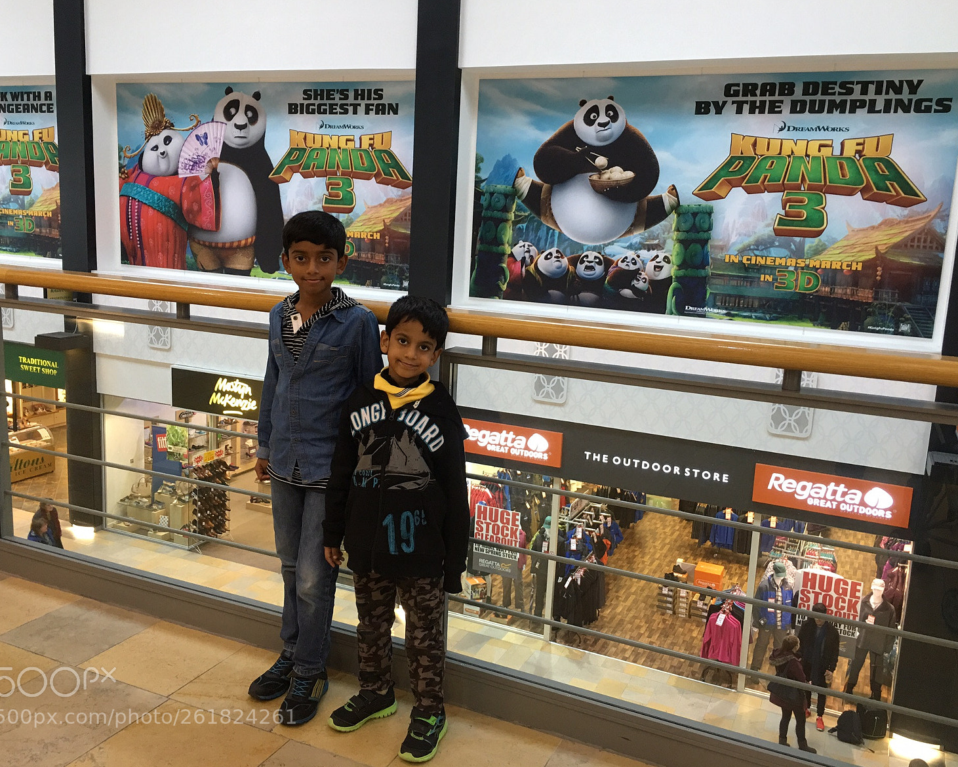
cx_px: 478
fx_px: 879
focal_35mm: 31
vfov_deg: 47.1
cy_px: 375
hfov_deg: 57.2
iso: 50
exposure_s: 1/17
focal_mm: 4.15
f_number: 2.2
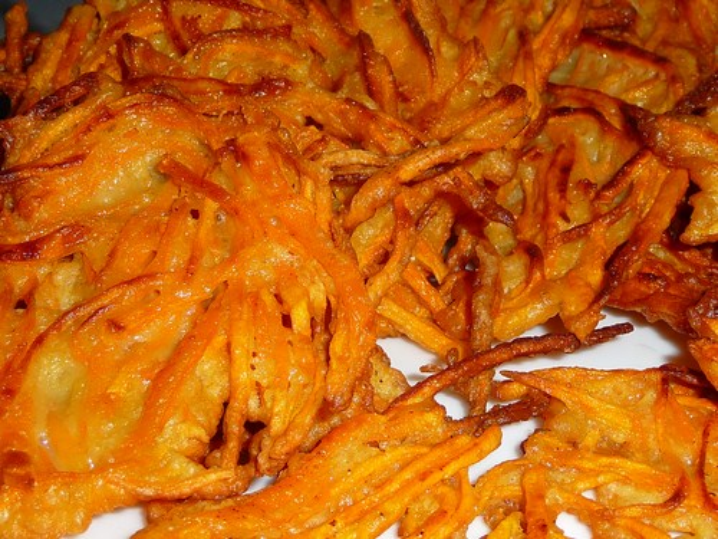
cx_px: 359
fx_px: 1390
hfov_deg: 29.0
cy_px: 270
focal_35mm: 67
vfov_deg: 21.9
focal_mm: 6.7
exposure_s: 1/30
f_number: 3.9
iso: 100
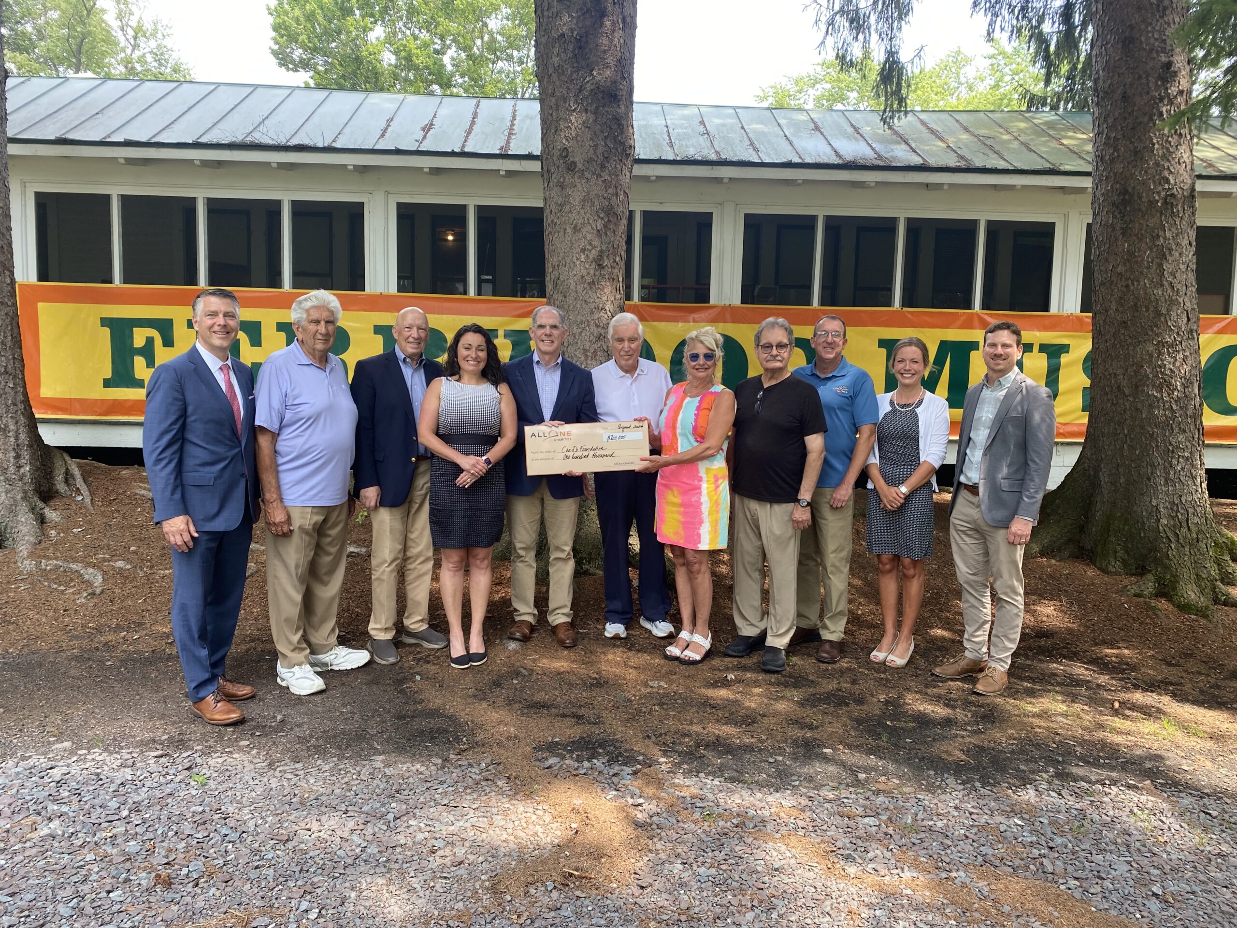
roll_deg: +0.2
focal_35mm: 26
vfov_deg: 53.1
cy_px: 464
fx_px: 929
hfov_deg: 67.3
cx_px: 618
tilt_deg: -4.1
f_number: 1.8
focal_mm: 4.25
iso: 32
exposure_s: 1/186
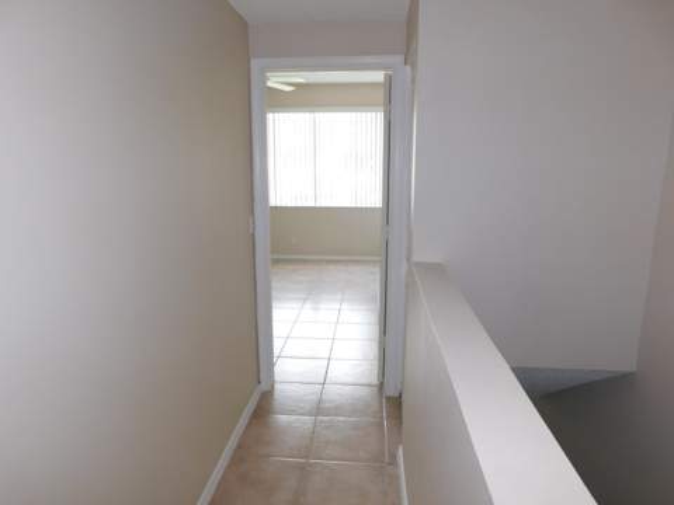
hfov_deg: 73.9
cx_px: 337
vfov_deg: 58.9
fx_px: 448
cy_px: 252
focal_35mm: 23
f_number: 3
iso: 125
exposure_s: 1/50
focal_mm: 4
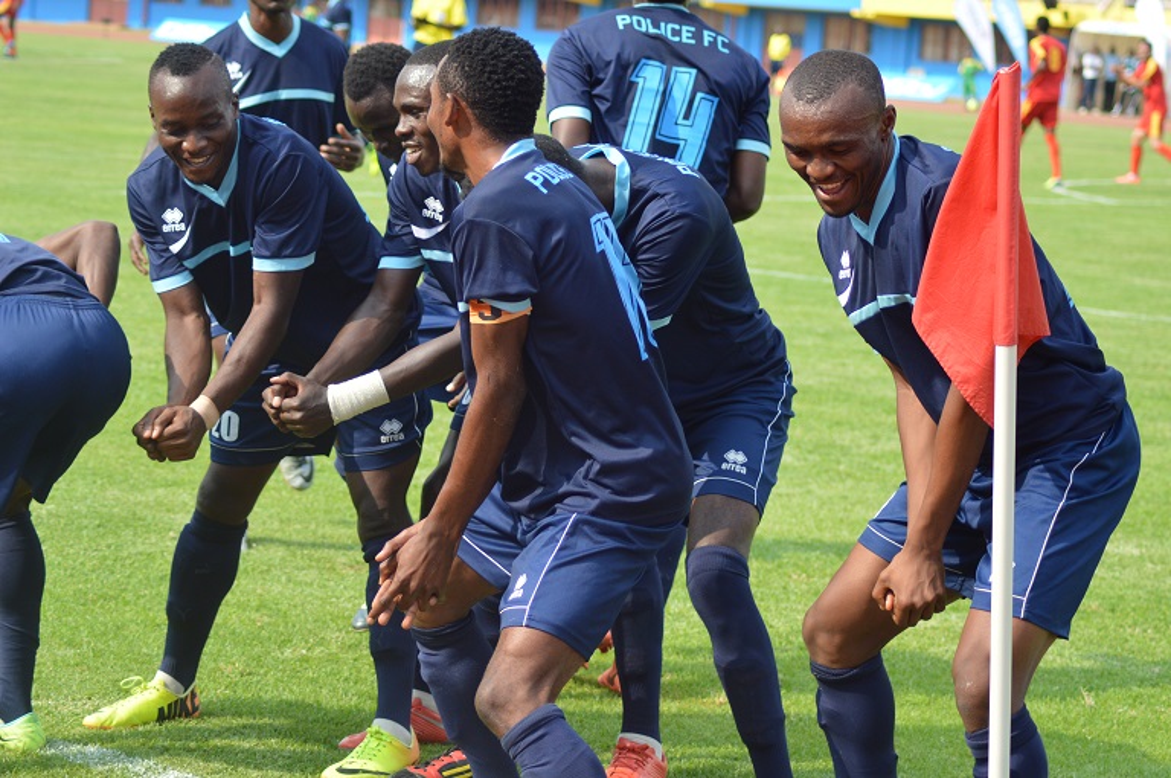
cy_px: 389
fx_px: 3411
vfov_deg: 13.0
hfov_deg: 19.5
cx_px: 586
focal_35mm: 105
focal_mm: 70
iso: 400
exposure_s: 1/1000
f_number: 4.5
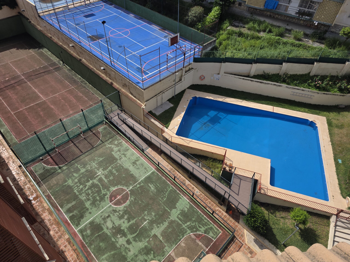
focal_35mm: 23
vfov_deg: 58.9
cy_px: 131
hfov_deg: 73.9
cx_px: 175
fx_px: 233
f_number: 1.7
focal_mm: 6.3
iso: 80
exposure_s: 1/6809
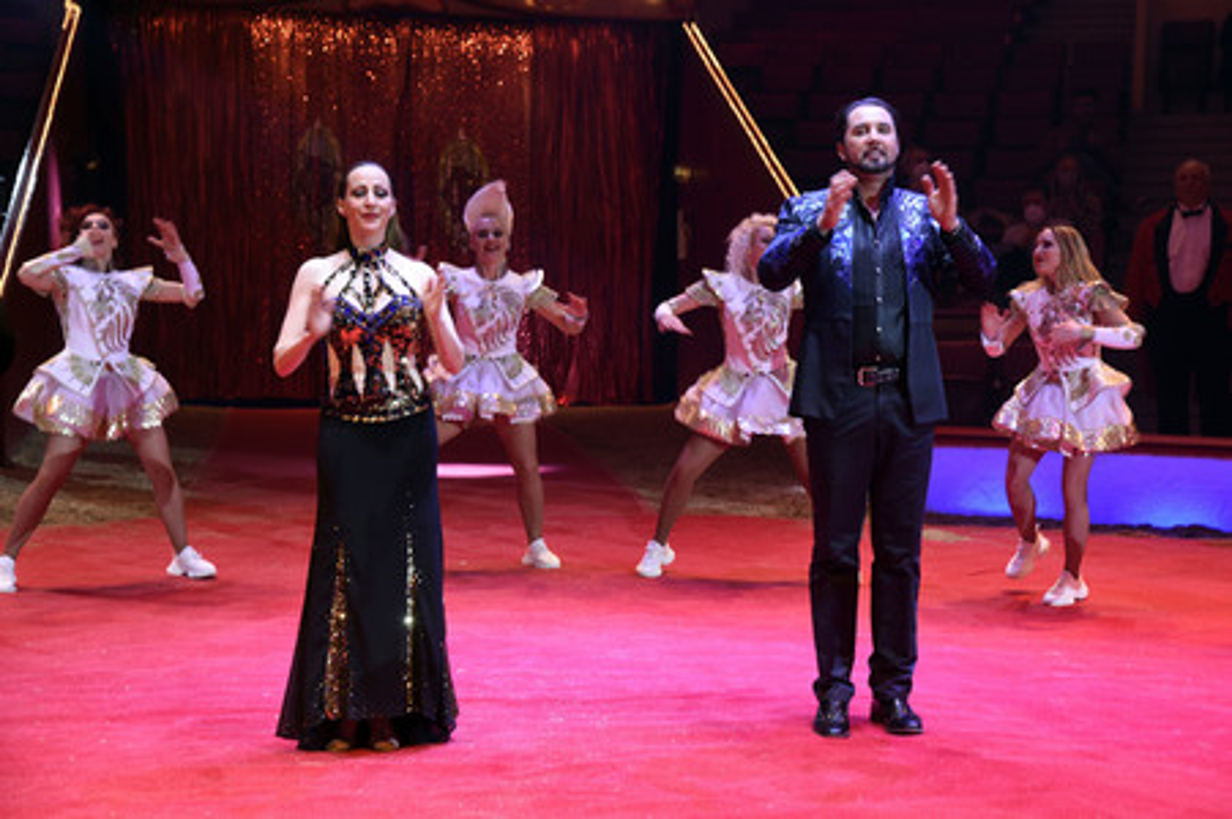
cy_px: 410
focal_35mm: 78
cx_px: 616
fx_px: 2667
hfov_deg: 26.0
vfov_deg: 17.5
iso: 1250
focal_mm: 78
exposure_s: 1/60
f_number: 6.3
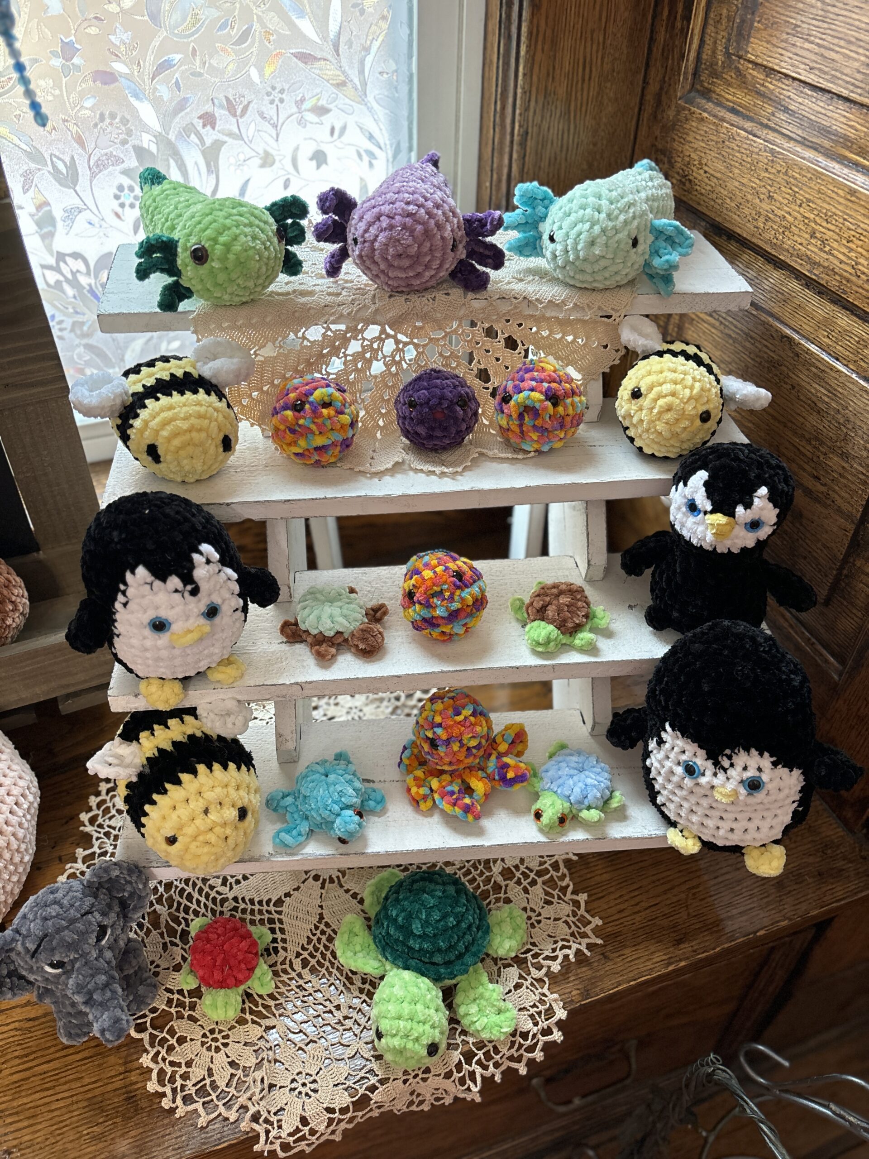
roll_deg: -1.1
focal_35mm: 26
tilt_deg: -41.9
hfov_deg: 53.1
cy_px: 580
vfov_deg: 67.3
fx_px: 870
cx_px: 434
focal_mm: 5.96
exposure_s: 1/60
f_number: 1.6
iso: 250
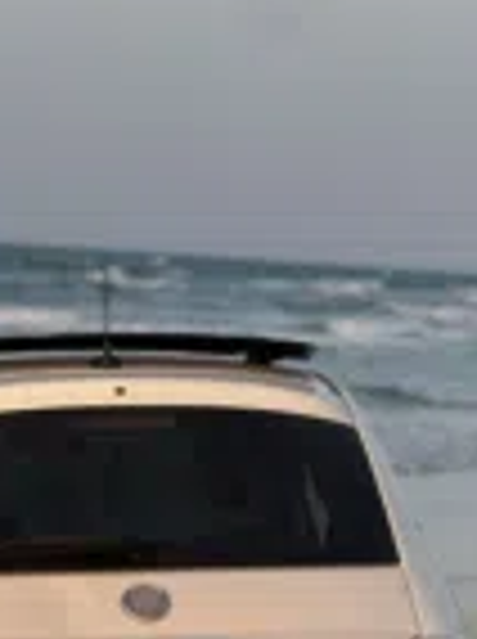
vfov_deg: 9.1
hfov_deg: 6.8
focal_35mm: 217
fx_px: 3999
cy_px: 392
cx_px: 76
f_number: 2.8
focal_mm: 9
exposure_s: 1/121
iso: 50
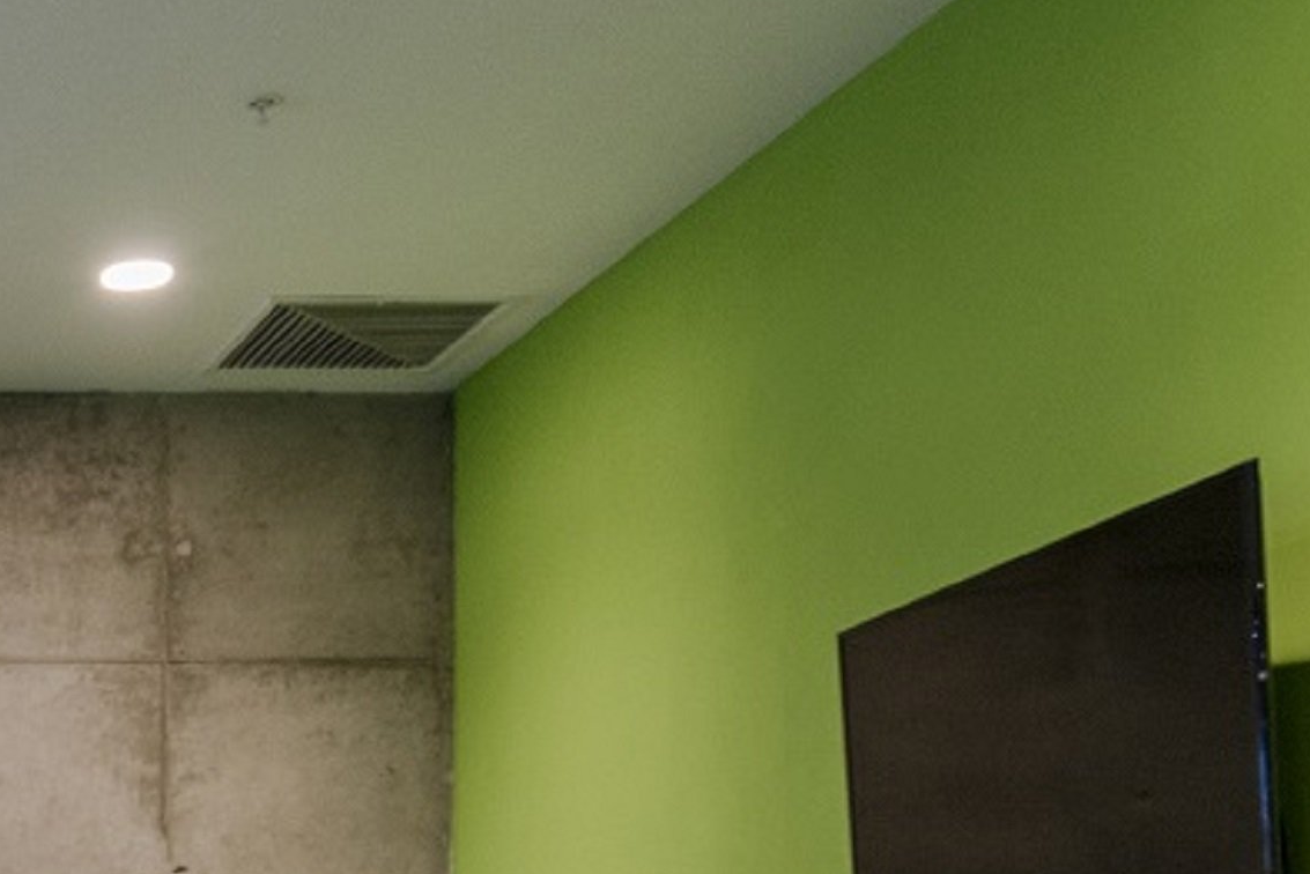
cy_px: 1151
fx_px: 2511
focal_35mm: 69
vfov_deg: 18.3
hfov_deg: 26.0
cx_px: -275
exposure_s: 1/15
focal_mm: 17
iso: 500
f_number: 9
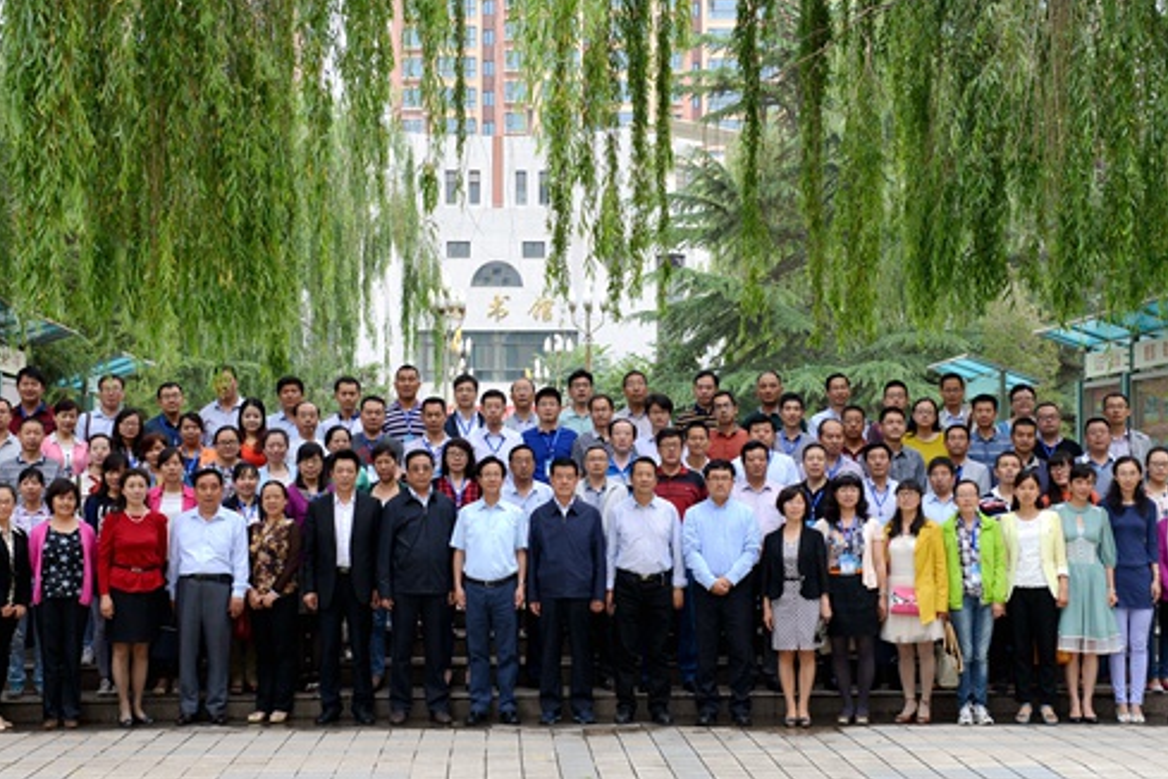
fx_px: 1752
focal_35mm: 54
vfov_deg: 25.0
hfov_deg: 36.9
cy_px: 473
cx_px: 537
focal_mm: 44
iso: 200
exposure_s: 1/160
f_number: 6.3
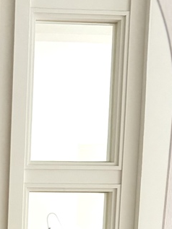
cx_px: -88
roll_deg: -2.4
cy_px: 331
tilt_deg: -16.7
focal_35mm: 82
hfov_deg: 16.4
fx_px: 543
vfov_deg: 20.7
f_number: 1.6
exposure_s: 1/54
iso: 500
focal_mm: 5.96
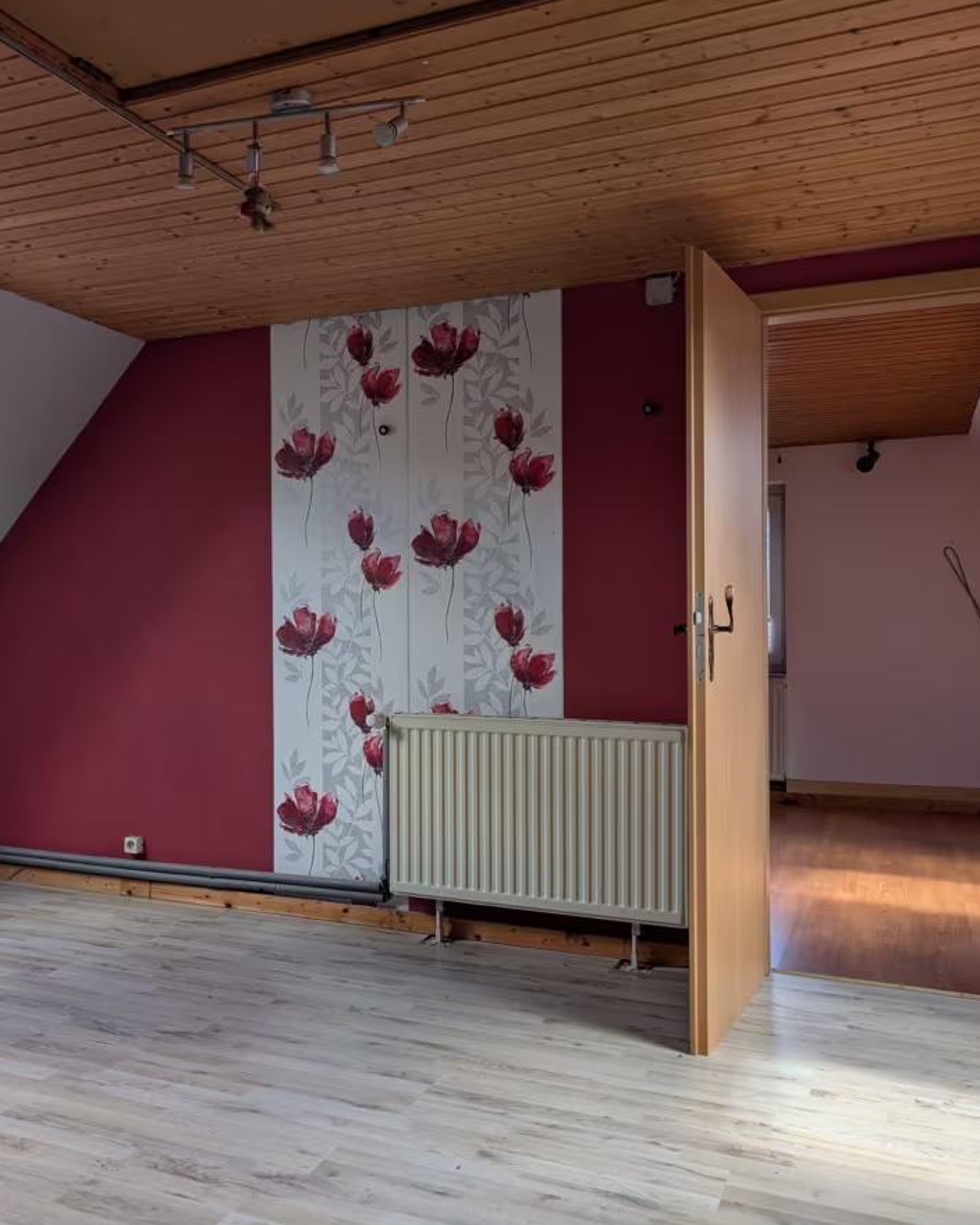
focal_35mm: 32
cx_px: 297
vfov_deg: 55.7
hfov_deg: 44.8
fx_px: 1160
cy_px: 619
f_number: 1.68
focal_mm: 6.9
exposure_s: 1/71.2
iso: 34
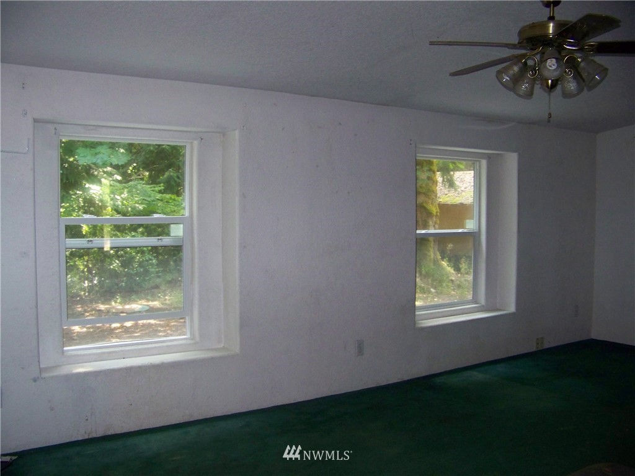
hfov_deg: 51.4
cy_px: 238
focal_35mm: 36
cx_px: 318
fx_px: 660
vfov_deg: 39.7
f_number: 2.8
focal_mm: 5.85
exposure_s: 1/30
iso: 200
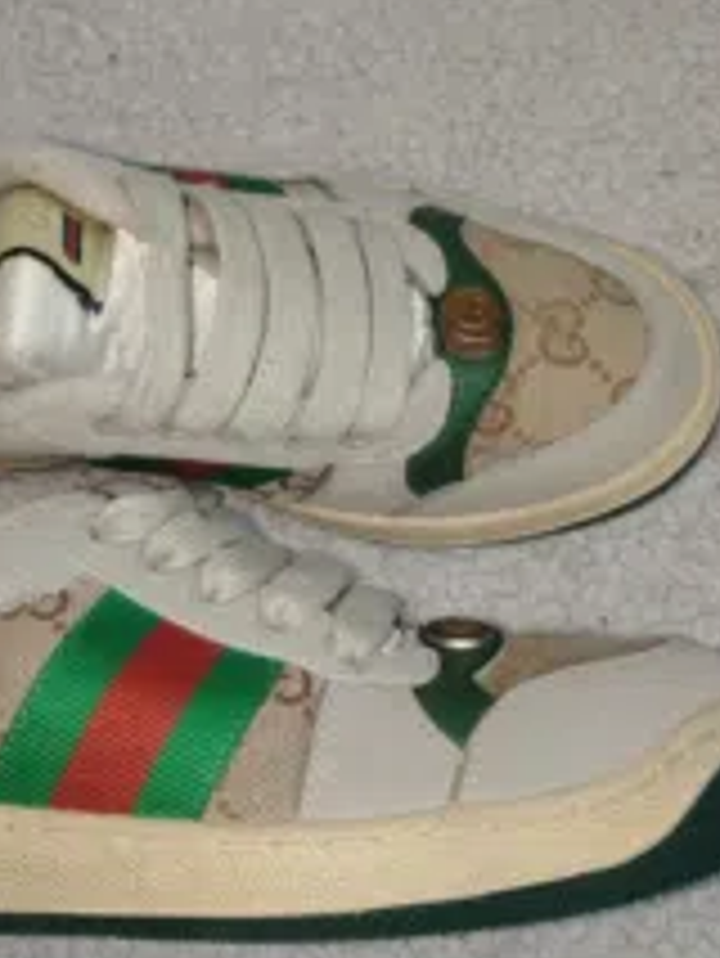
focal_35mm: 45
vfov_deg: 42.0
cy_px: 459
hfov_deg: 31.9
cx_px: 220
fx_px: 1247
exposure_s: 1/33.3
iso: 841
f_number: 1.75
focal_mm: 5.25
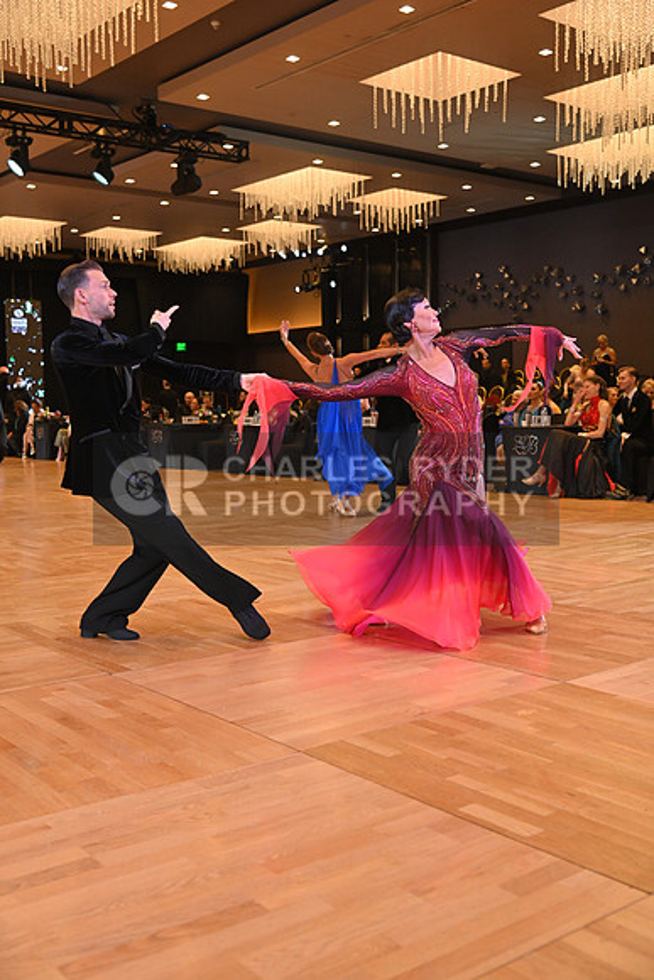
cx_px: 327
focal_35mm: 38
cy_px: 490
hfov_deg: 35.1
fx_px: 1035
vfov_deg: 50.7
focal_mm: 38
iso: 1600
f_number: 4
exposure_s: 1/400
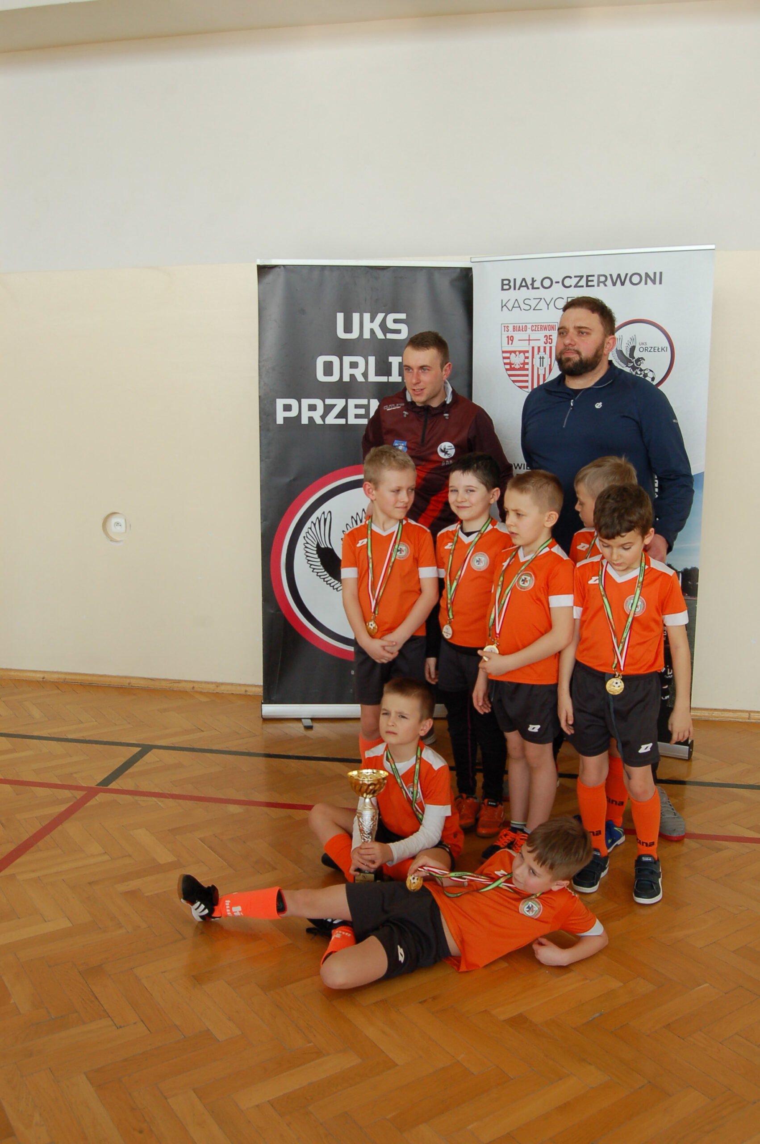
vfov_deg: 62.0
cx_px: 380
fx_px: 952
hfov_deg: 43.5
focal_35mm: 30
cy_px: 572
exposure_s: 1/160
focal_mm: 20
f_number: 9
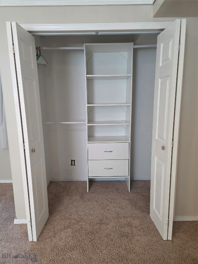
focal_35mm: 23
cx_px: 99
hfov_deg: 58.9
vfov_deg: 73.9
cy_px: 132
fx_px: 175
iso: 400
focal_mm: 6.3
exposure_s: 1/120
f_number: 1.7
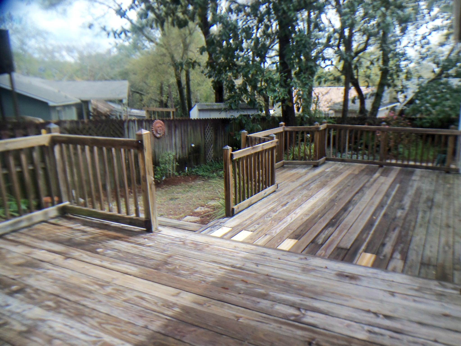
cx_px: 230
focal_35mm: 28
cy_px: 173
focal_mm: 5.1
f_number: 3.3
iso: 64
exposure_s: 1/160
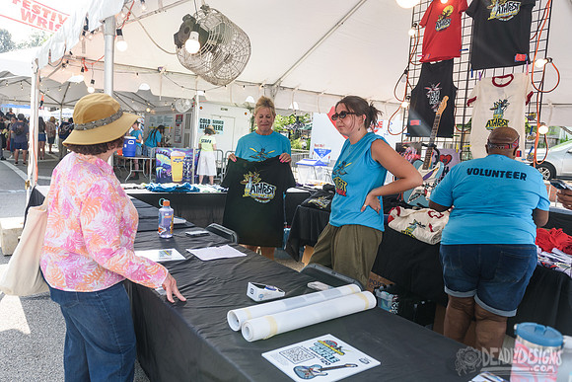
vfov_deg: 47.2
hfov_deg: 66.1
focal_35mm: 27
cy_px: 191
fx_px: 436
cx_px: 245
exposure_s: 1/640
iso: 400
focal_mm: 24
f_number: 5
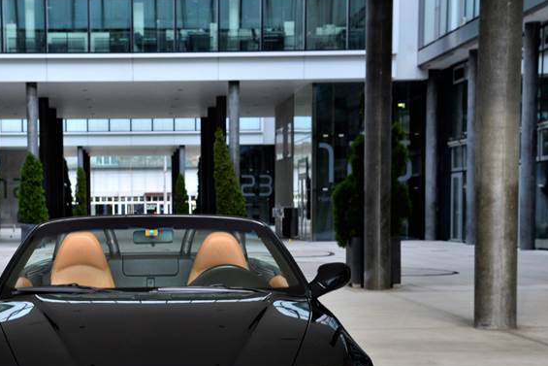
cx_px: 148
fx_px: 1188
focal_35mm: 78
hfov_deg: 25.7
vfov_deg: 17.4
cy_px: 286
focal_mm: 46
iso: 800
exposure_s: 1/80
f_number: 5.6
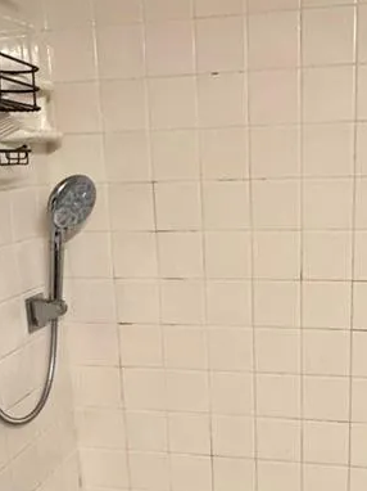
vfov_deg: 42.7
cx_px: 222
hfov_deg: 32.7
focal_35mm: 44
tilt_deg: -13.2
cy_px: 306
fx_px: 623
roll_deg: +3.6
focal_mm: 2.22
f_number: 2.2
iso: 250
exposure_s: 1/60
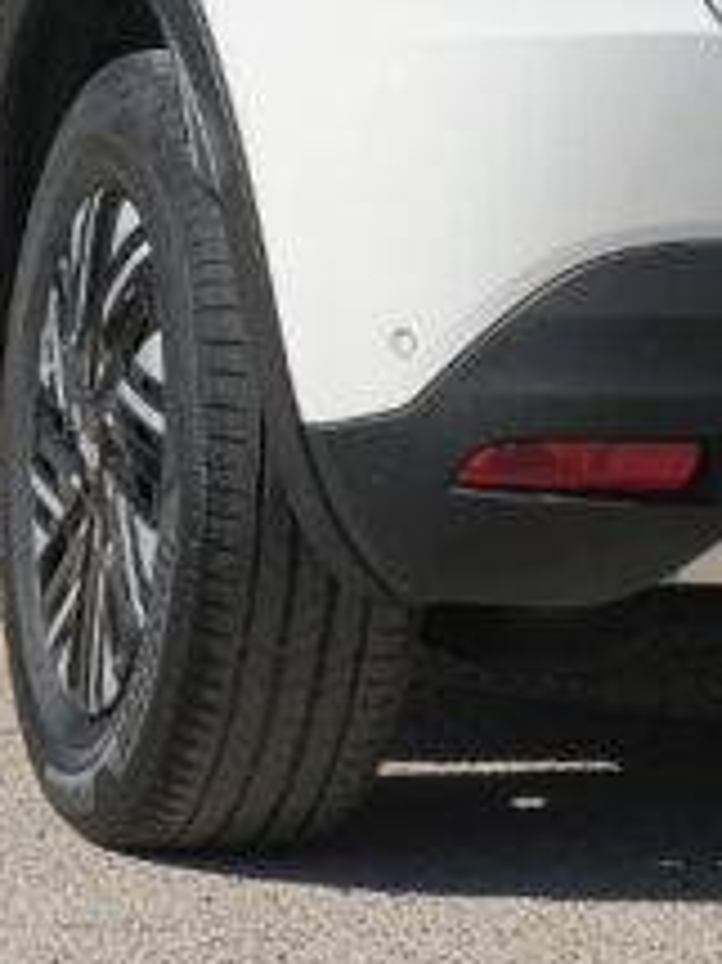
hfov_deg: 4.8
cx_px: 874
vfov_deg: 6.3
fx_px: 8657
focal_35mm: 311
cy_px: -61
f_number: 9
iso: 160
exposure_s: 1/250
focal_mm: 45
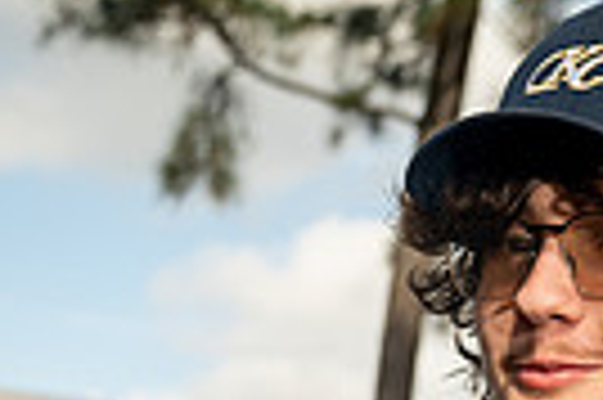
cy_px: 980
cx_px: 400
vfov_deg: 9.4
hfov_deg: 16.0
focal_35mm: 128
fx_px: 2141
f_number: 4.5
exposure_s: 1/250
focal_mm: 38
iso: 160
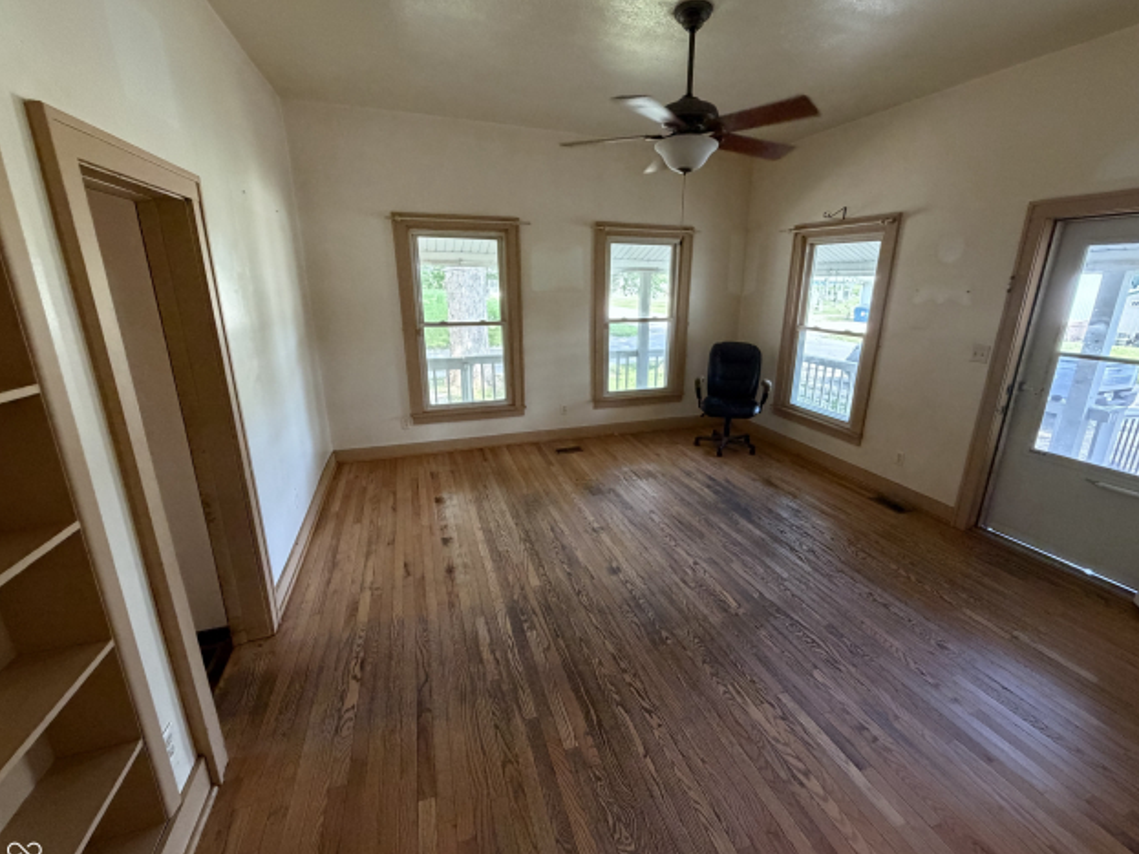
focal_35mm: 15
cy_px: 421
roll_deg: +0.0
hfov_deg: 98.1
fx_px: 493
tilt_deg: -16.0
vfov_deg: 81.7
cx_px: 599
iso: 500
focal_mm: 2.22
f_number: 2.2
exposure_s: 1/60
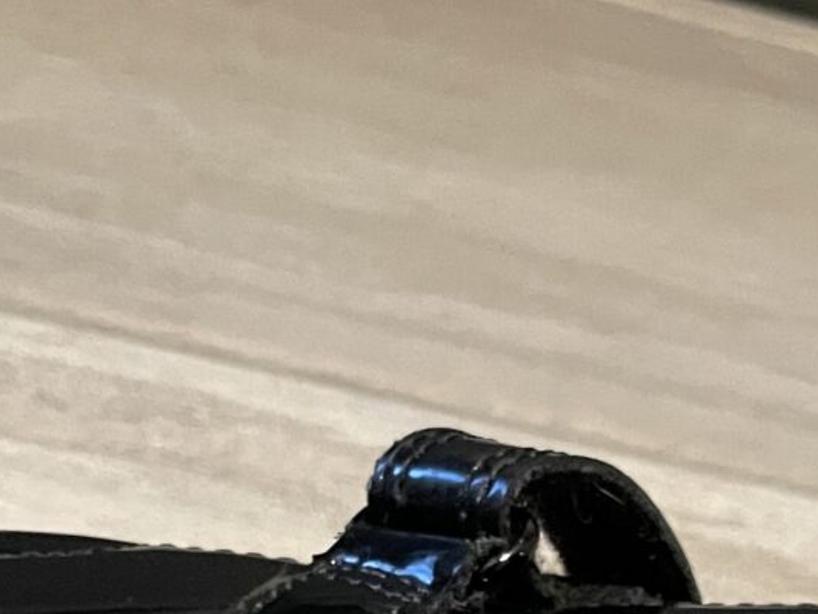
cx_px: 567
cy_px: 1156
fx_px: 2363
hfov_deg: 19.6
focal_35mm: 100
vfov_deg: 13.1
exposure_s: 1/40
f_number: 1.6
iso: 500
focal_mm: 4.2
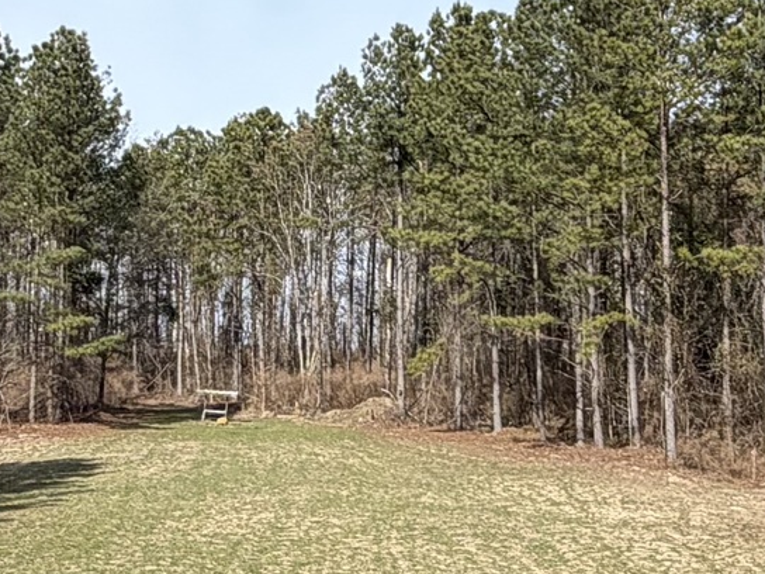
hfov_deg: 24.7
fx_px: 1746
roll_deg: -1.2
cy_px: 132
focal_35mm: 79
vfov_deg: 18.5
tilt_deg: +8.3
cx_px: 350
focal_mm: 2.22
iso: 20
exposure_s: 1/955
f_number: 2.2
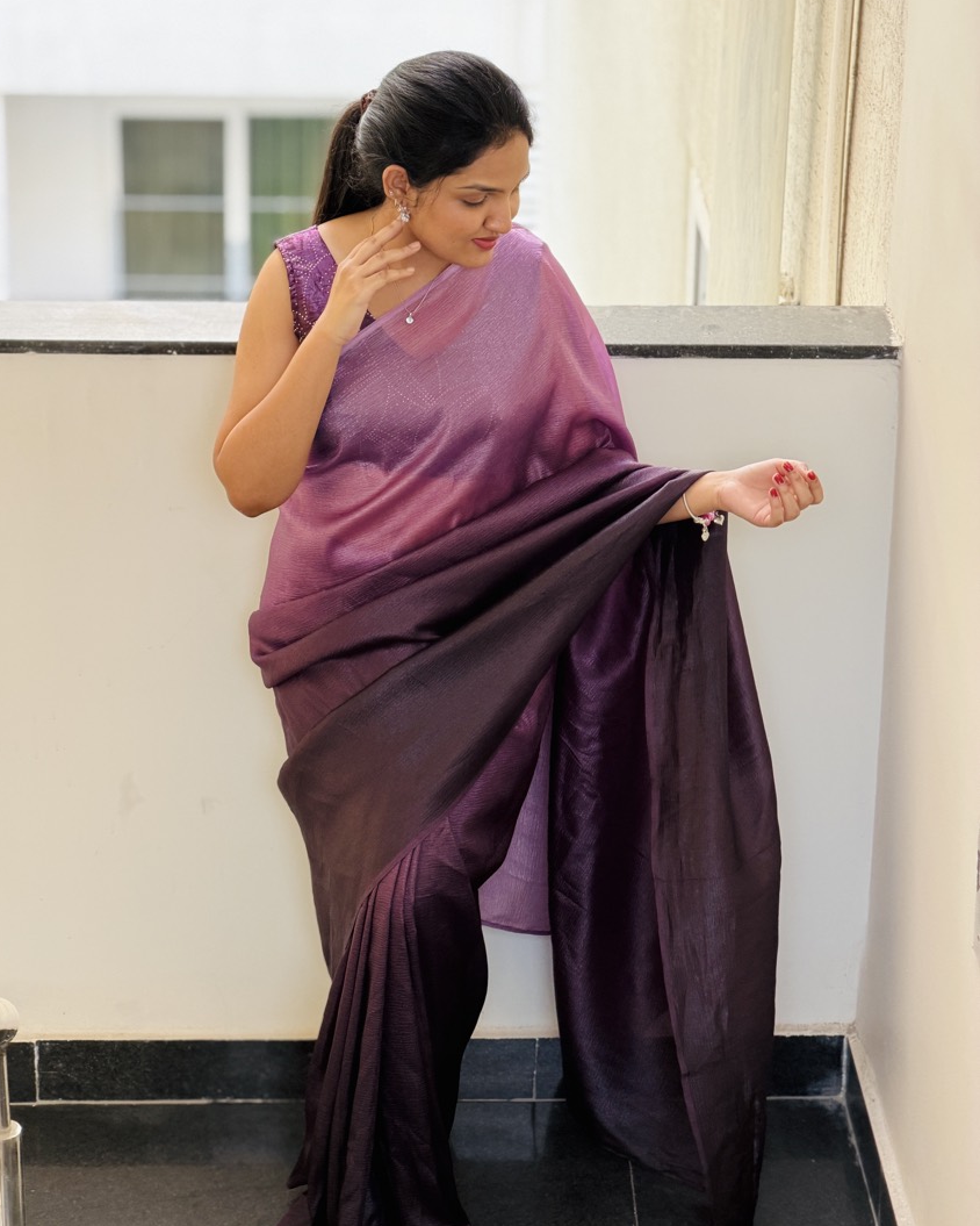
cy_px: 615
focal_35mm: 111
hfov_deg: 13.9
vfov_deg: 17.3
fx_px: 4024
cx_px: 459
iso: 160
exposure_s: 1/121
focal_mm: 16.89
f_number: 2.8
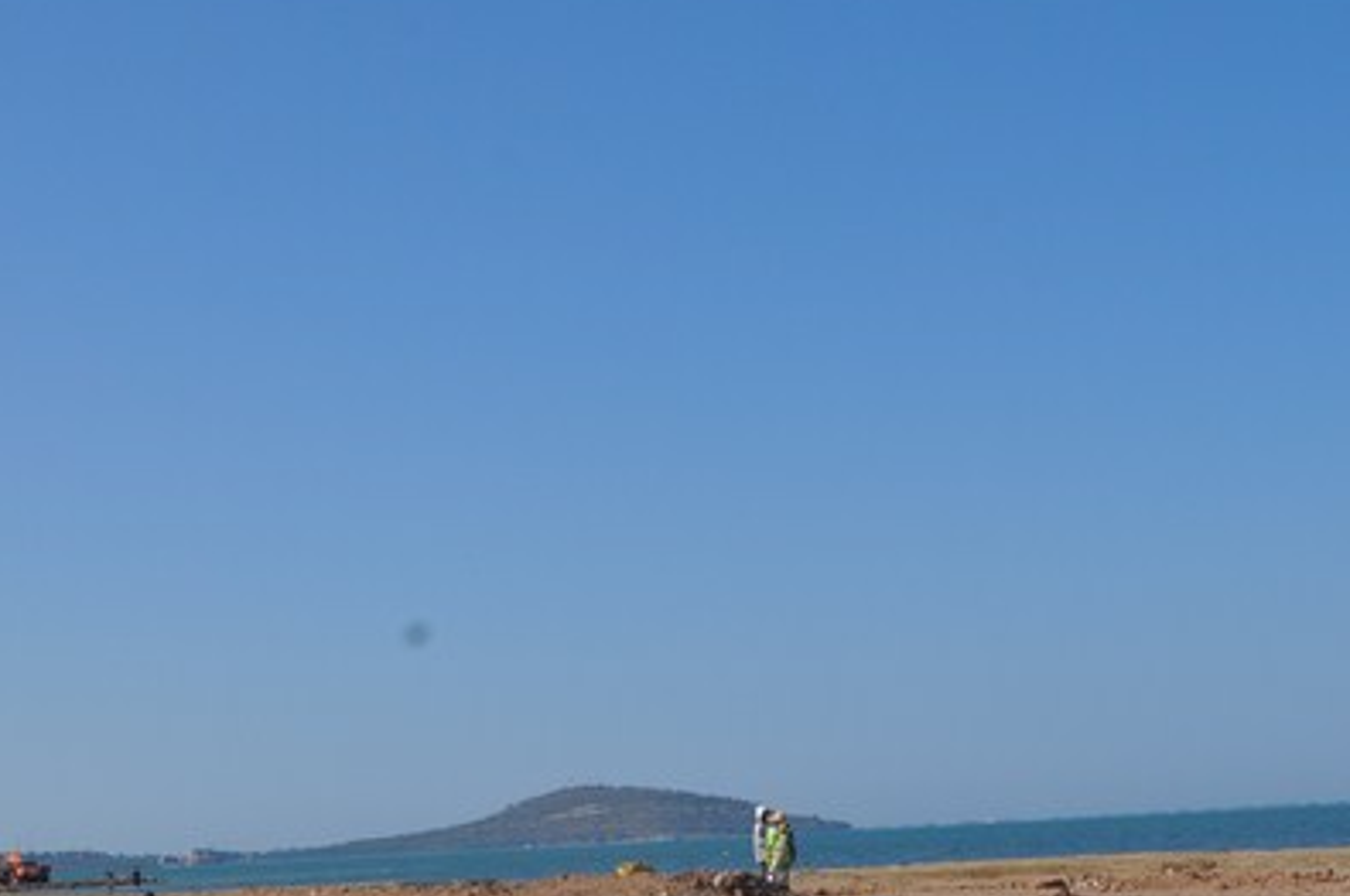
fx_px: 2733
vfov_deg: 18.5
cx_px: 567
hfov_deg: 27.7
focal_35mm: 73
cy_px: 621
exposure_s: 1/500
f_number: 11
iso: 200
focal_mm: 30
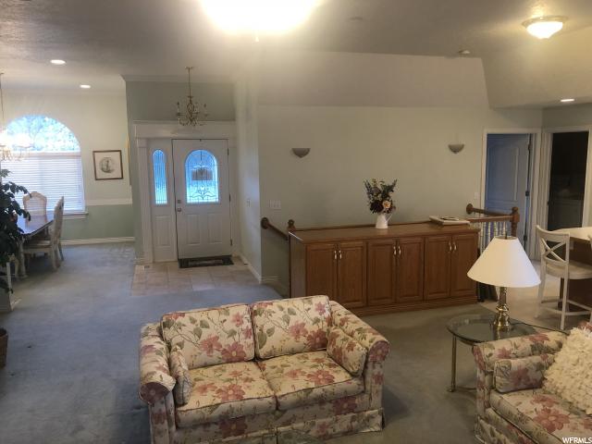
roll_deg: +1.1
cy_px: 222
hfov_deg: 63.4
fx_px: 479
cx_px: 296
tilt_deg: -8.4
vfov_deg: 49.7
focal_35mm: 28
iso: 40
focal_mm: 4
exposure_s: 1/24
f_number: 1.8
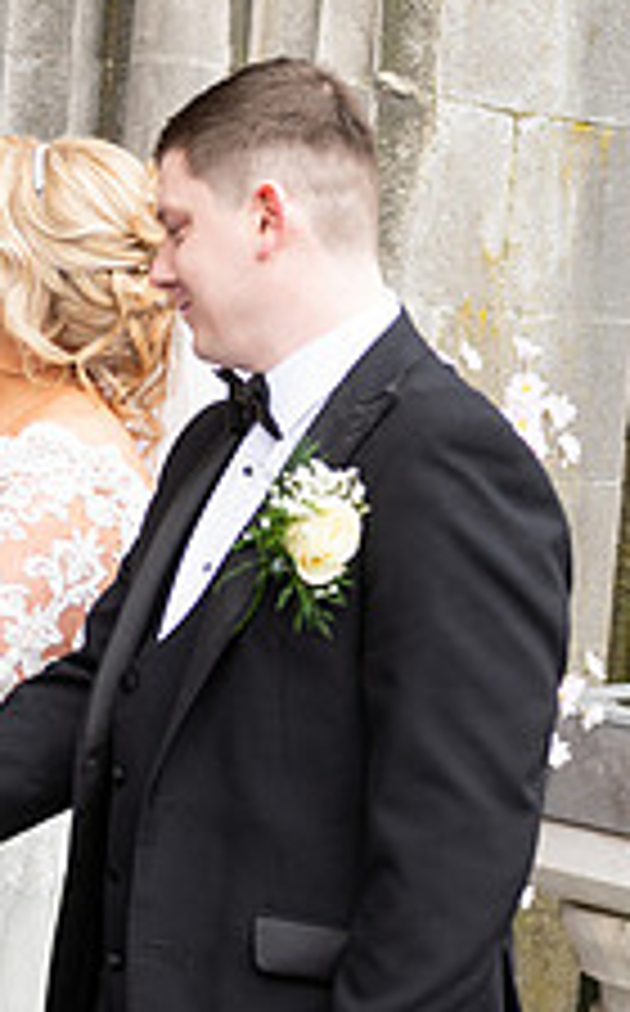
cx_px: 243
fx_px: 2756
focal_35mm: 100
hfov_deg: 13.0
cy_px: 515
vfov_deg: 20.8
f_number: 3.5
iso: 125
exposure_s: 1/160
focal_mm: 38
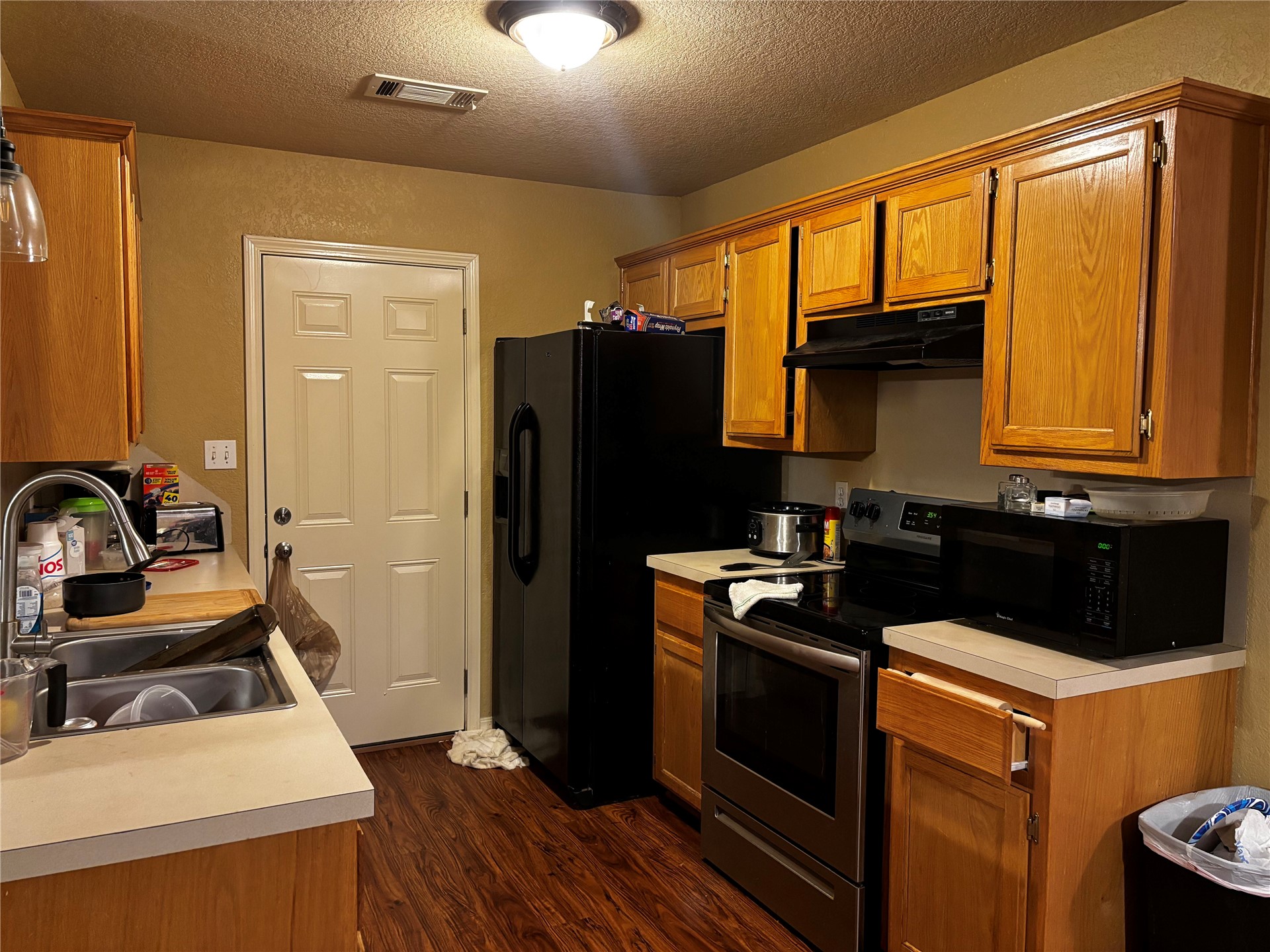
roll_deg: +0.0
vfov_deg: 53.1
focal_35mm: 26
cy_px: 476
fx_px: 954
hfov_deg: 67.3
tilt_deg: -3.6
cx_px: 635
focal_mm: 5.96
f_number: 1.6
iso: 500
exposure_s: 1/40
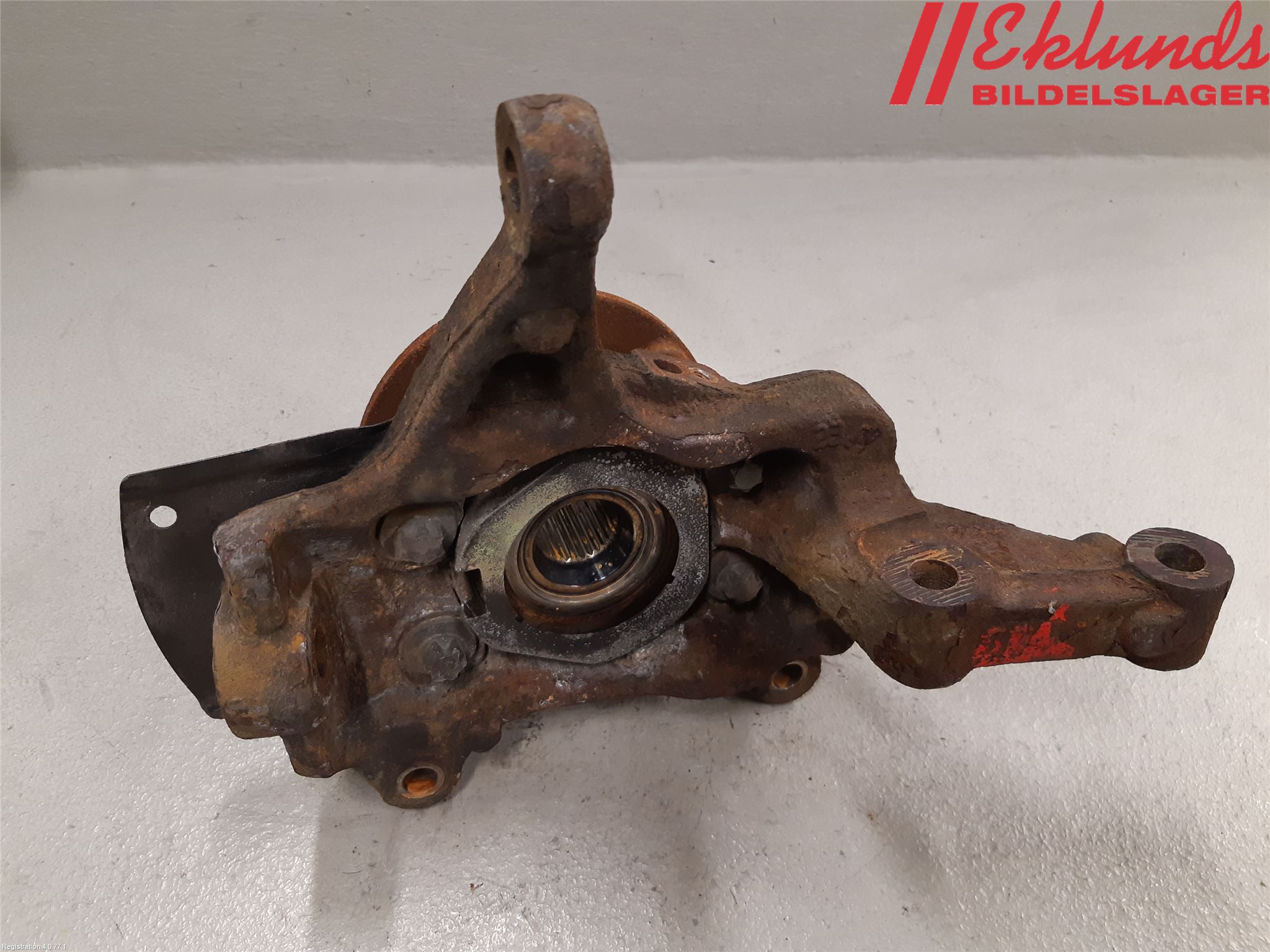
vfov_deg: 53.1
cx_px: 635
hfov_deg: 67.3
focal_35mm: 26
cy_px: 476
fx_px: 954
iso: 160
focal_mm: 3.93
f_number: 1.7
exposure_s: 1/50
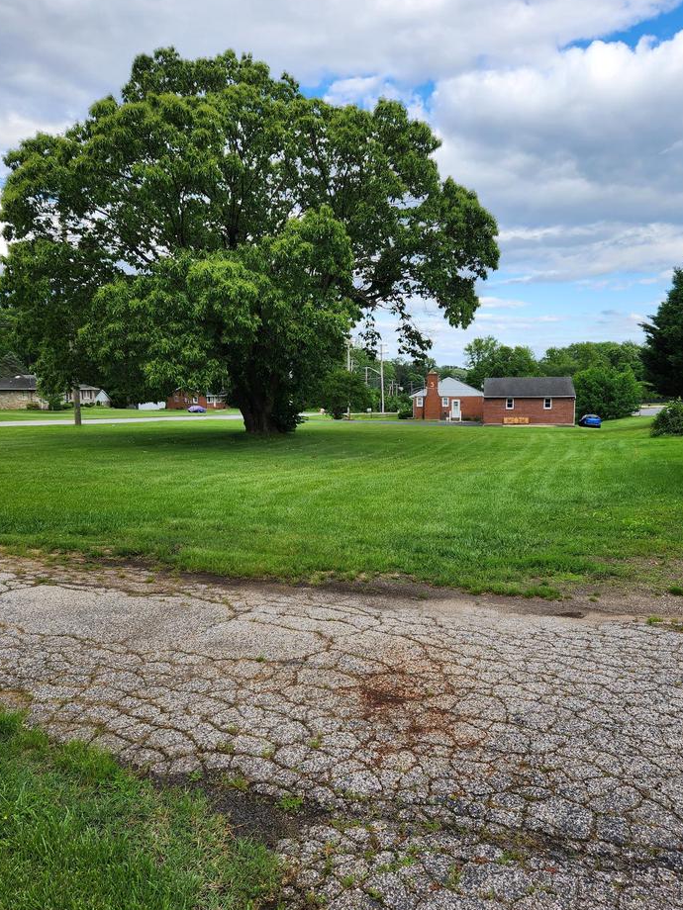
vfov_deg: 65.3
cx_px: 370
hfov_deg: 51.3
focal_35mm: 27
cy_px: 472
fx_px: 710
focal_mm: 5.4
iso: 20
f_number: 1.8
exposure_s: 1/742
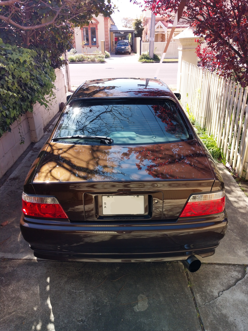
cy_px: 166
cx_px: 124
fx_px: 248
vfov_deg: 67.3
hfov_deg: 53.1
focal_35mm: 26
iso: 20
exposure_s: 1/30
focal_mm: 4
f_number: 1.8
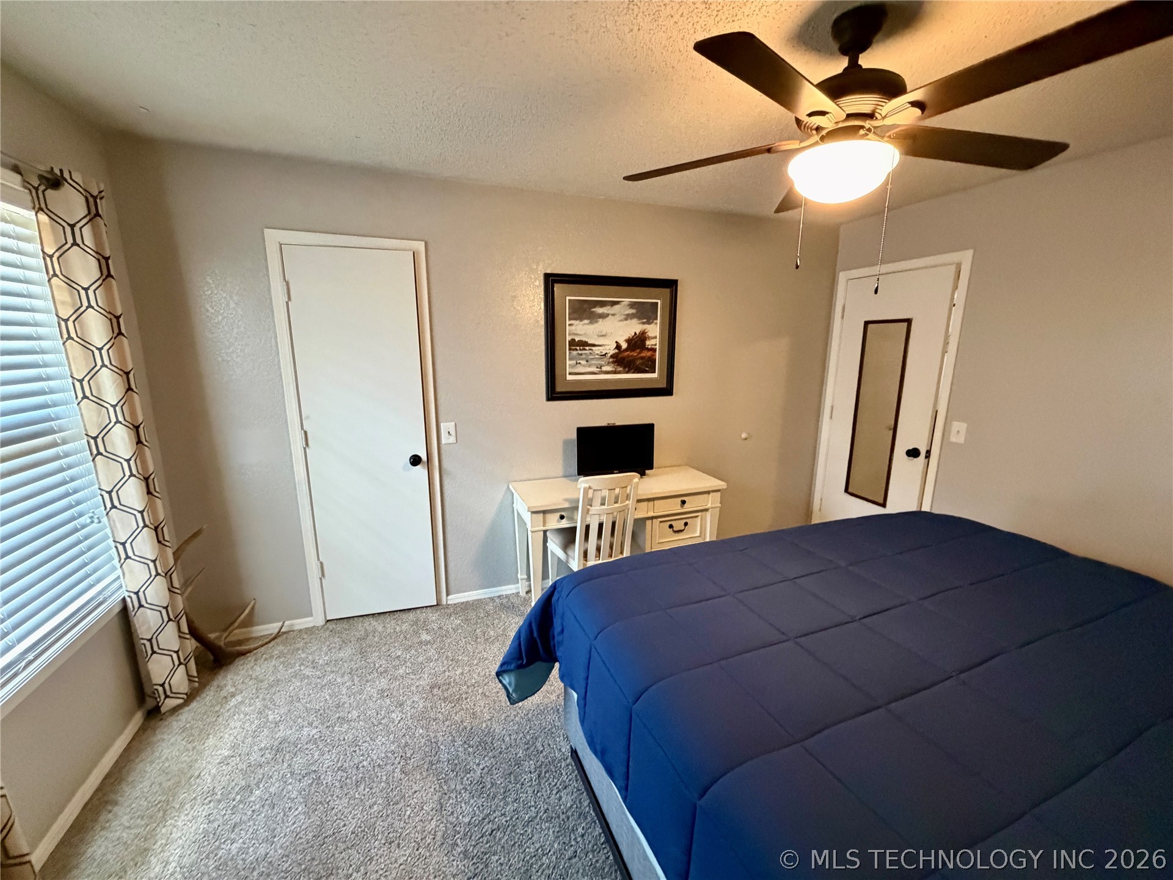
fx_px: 474
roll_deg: -1.3
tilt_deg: -10.9
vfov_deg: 85.7
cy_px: 440
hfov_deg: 102.1
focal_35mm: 14
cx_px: 586
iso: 800
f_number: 2.2
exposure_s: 1/60
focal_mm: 2.22
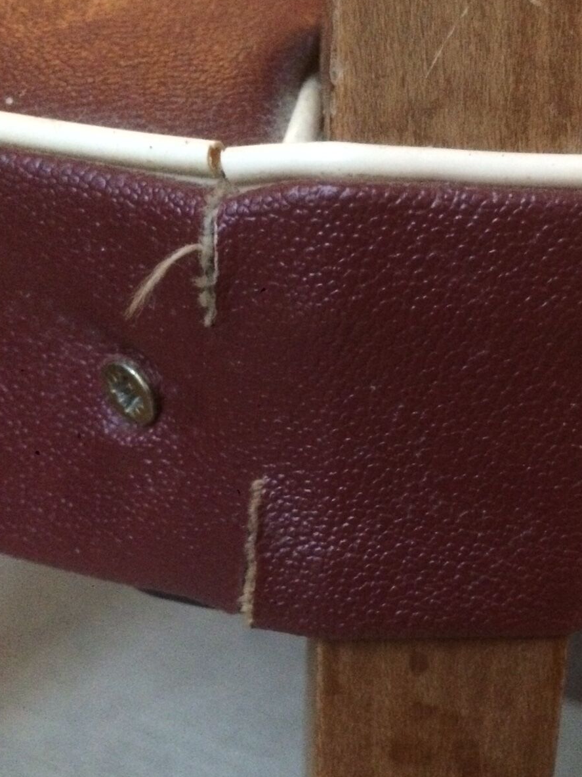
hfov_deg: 35.5
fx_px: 897
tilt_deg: -23.4
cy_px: 415
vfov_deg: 46.8
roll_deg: -2.9
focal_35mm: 40
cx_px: 398
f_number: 2.2
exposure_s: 1/17
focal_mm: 4.15
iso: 640
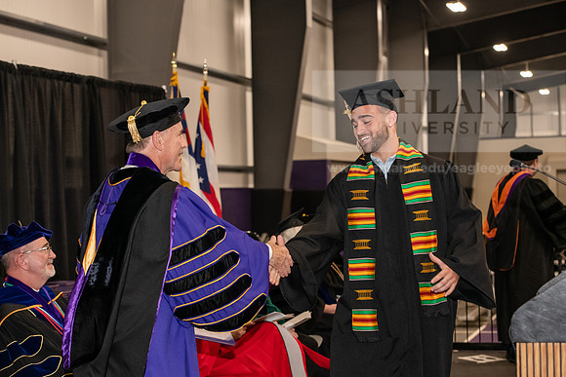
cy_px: 188
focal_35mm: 70
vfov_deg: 19.5
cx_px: 283
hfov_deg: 28.8
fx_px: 1101
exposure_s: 1/200
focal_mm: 70
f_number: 5
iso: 2500
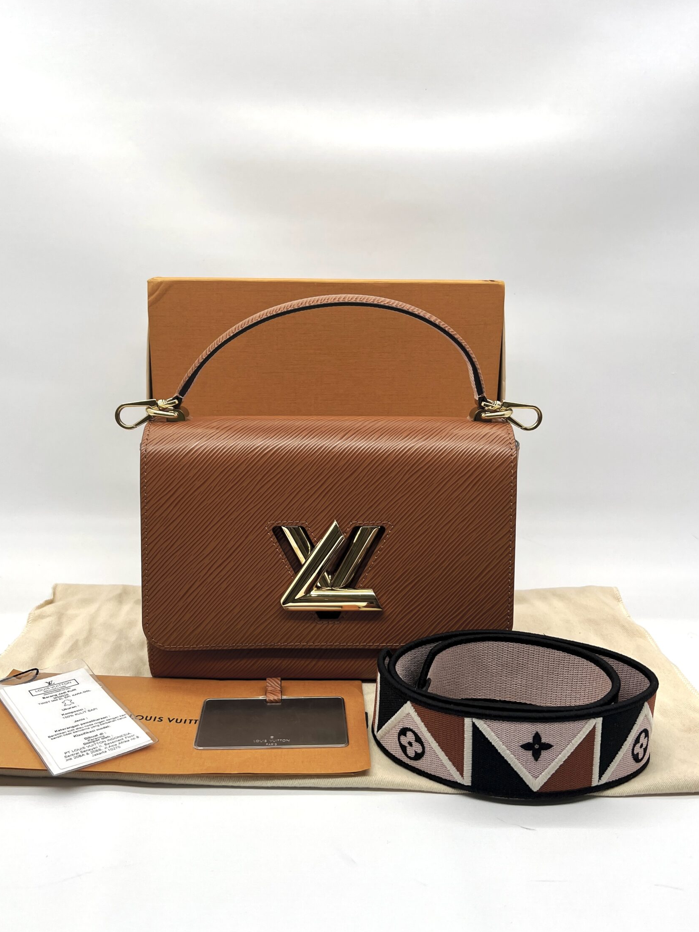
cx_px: 327
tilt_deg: -14.5
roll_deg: -0.4
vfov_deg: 59.9
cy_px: 507
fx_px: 808
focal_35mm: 30
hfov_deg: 46.8
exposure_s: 1/272
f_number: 1.5
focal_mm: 5.7
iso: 40
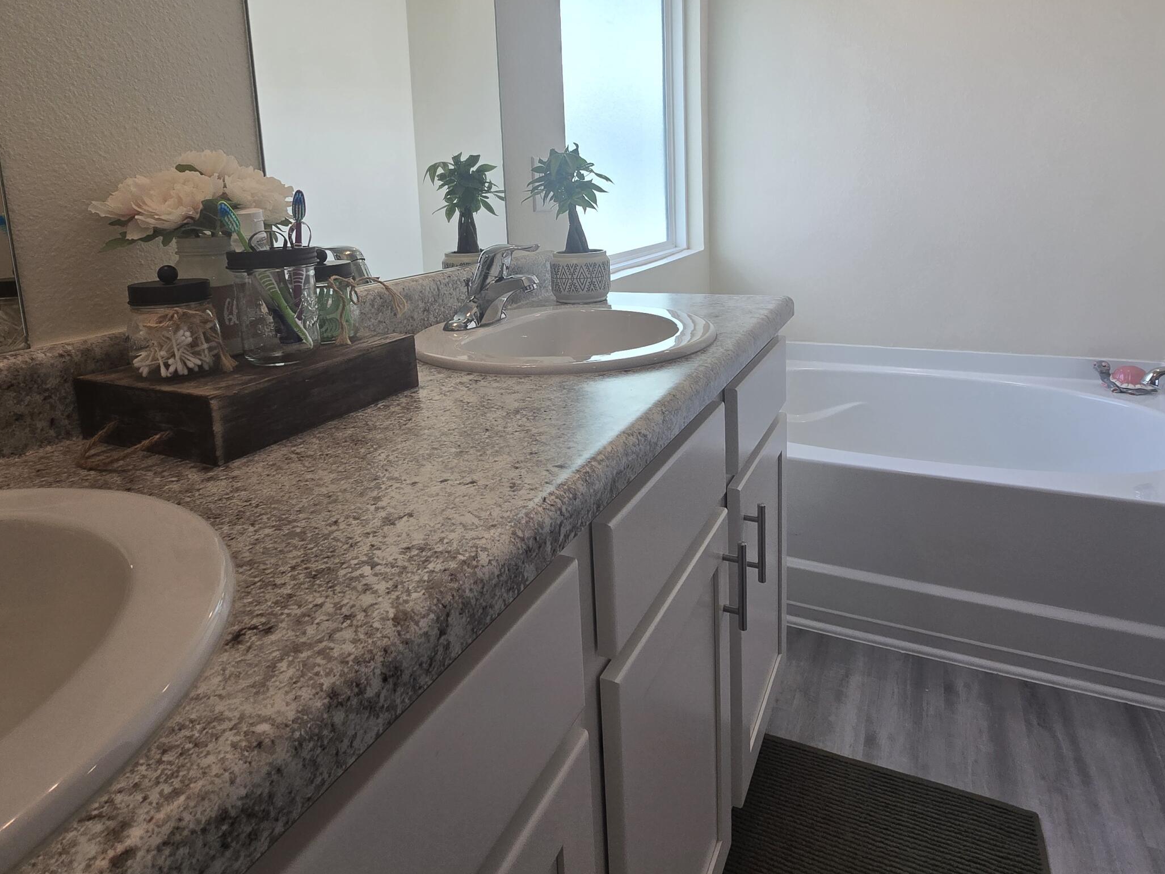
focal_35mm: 19
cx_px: 561
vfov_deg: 67.4
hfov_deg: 84.6
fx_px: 639
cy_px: 316
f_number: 2.2
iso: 50
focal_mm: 2.2
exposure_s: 1/177
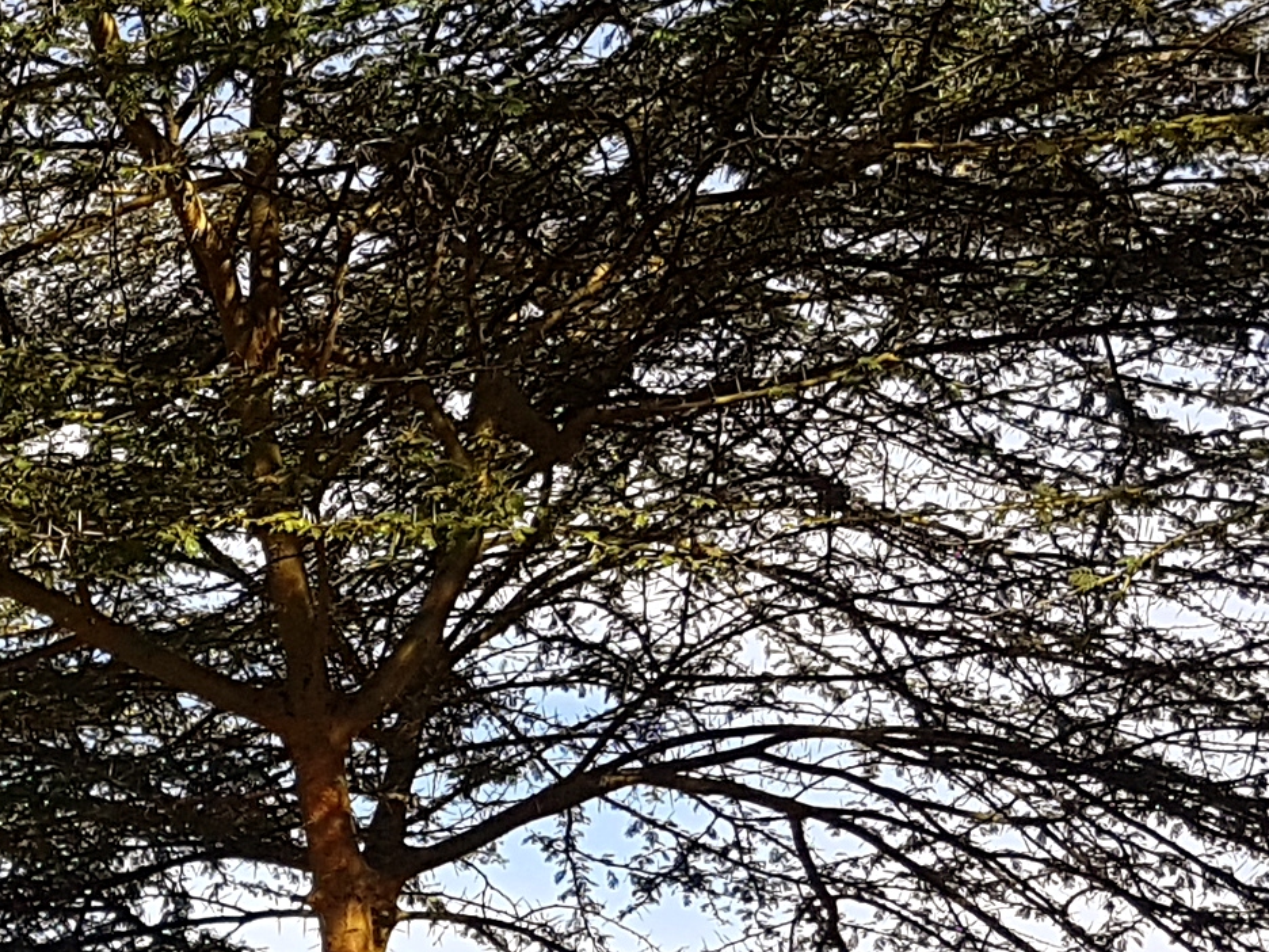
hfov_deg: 21.7
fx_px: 2933
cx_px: -445
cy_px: 1028
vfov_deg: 17.8
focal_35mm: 80
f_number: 1.7
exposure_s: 1/1208
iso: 40
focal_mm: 4.2
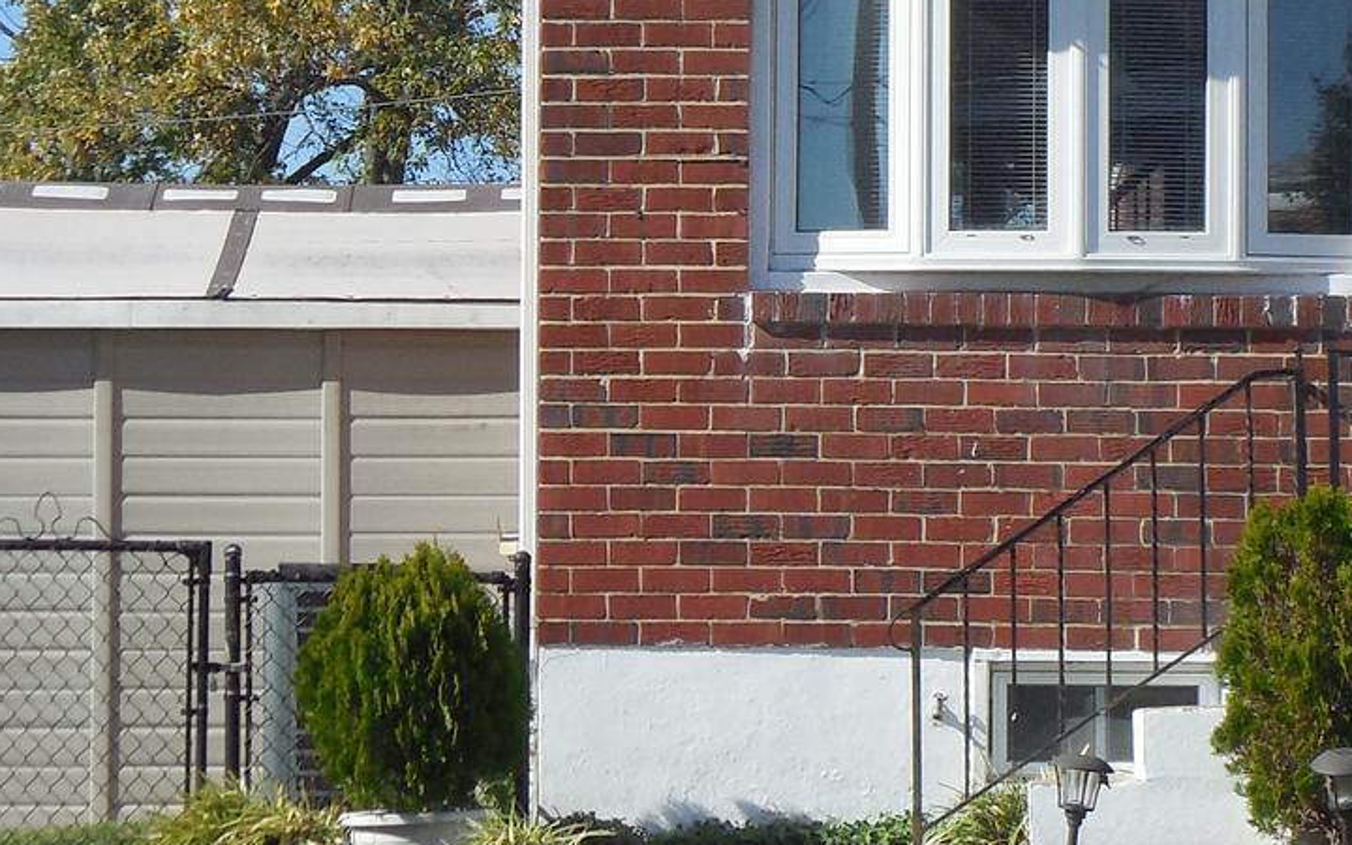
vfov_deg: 6.6
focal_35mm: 199
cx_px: 744
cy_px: -19
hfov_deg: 10.5
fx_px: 7332
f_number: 4.2
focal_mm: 10.9
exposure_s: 1/1000
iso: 125
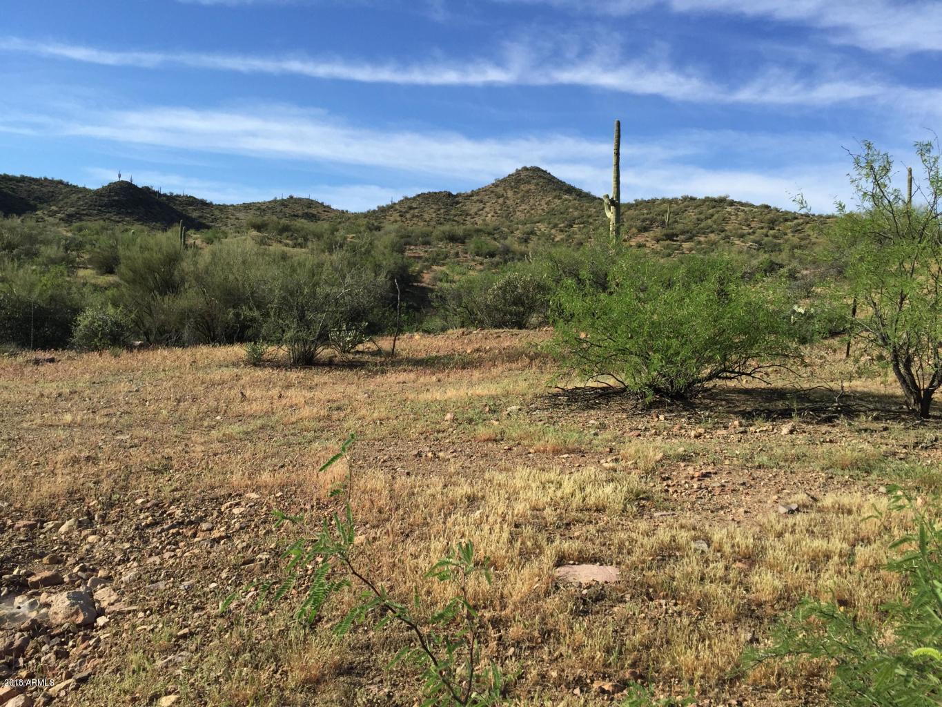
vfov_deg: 48.2
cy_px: 354
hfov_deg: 61.7
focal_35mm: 29
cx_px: 471
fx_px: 789
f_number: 2.2
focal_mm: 4.15
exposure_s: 1/1799
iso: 32
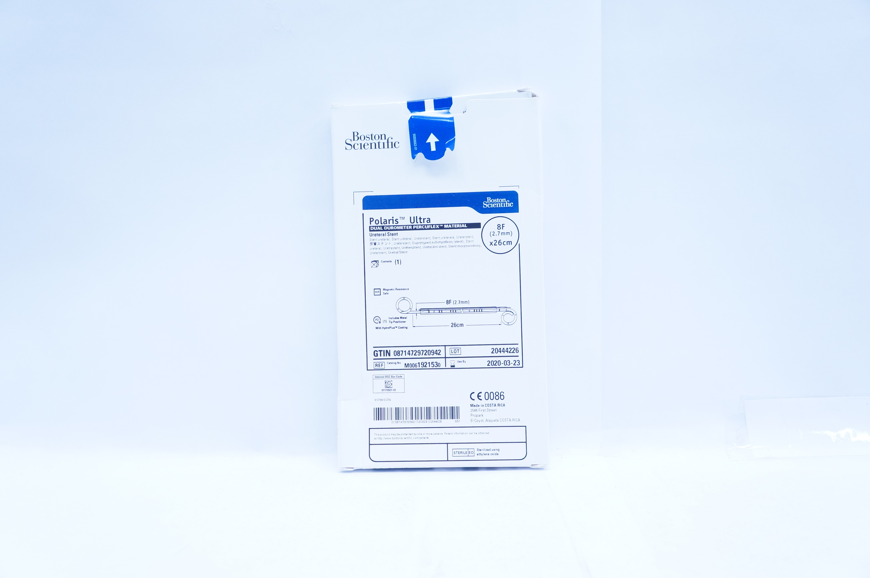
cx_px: 435
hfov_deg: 57.3
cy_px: 289
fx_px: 797
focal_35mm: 33
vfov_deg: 39.9
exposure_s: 1/200
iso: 800
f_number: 4.5
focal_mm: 22
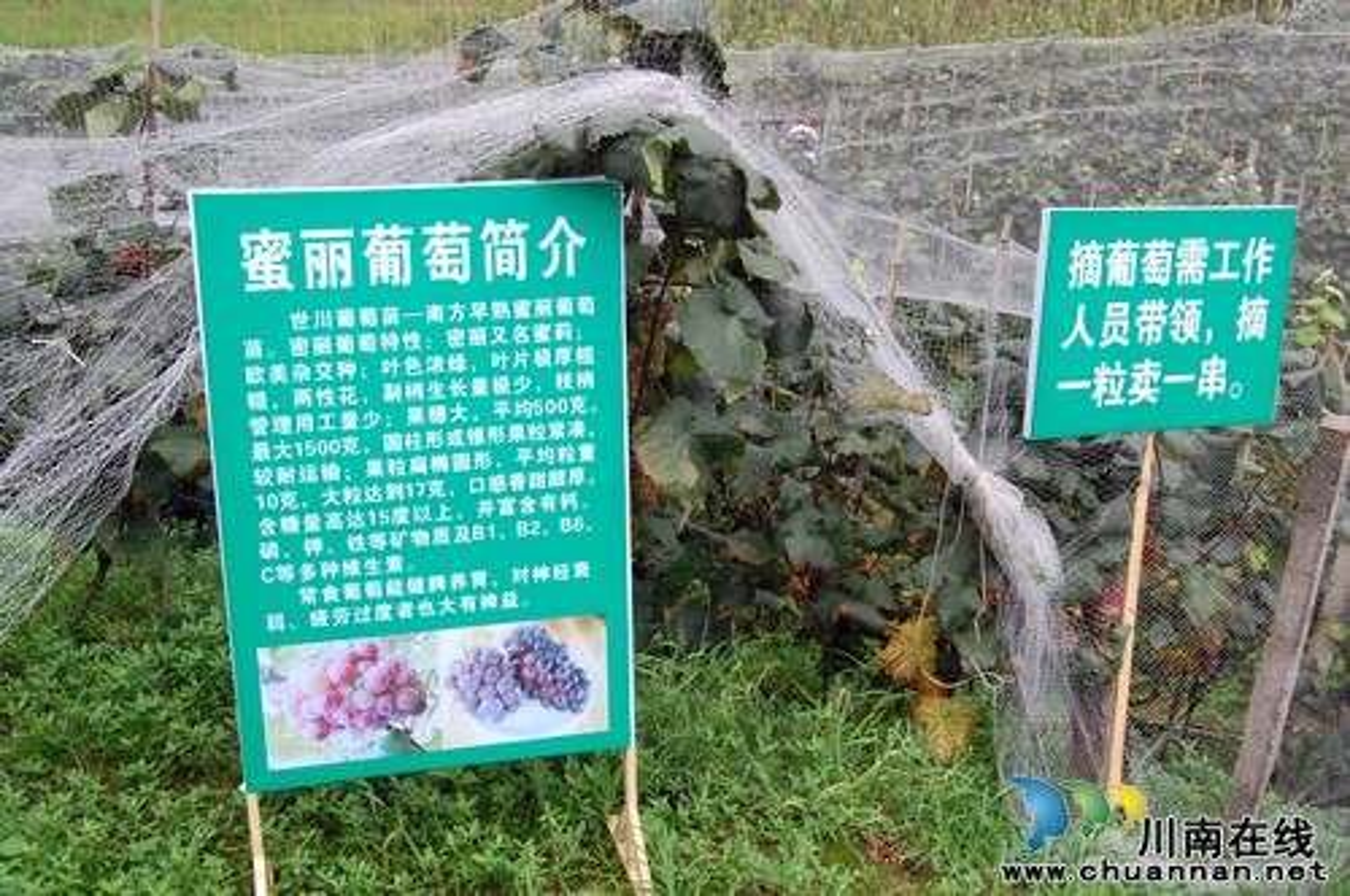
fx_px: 1461
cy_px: 448
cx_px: 675
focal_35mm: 39
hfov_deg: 49.6
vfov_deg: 34.1
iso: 1600
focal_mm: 26
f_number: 8
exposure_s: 1/250
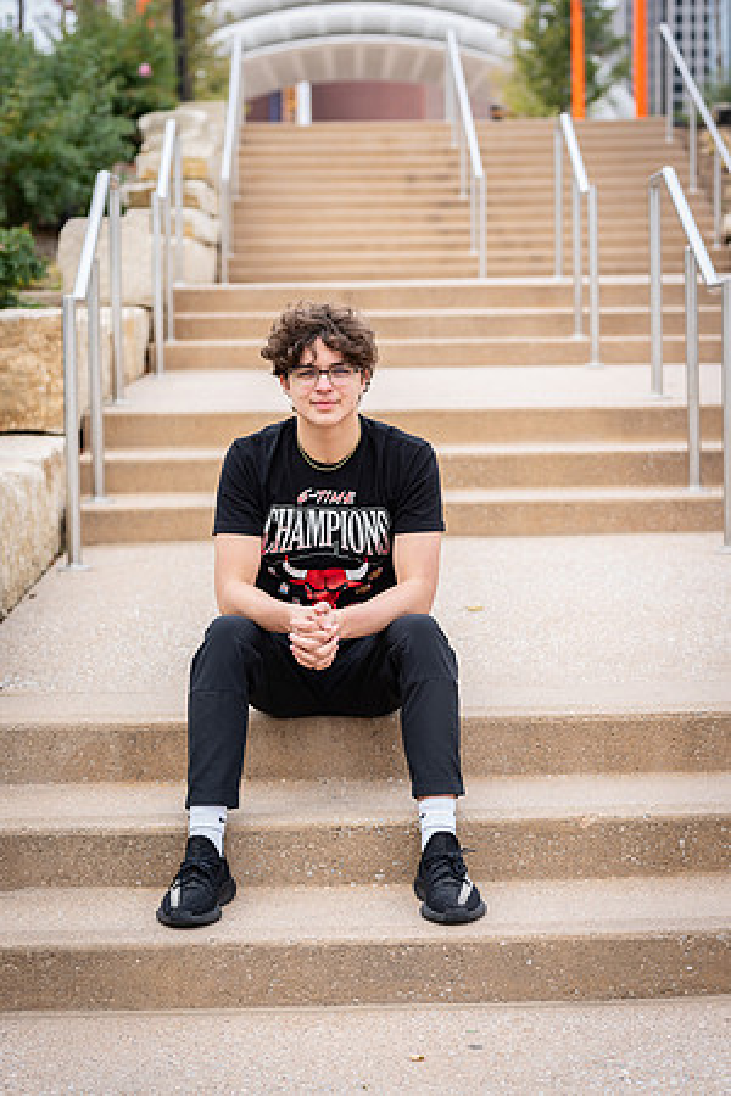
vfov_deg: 23.9
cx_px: 366
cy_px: 548
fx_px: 2589
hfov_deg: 16.1
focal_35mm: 85
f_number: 3.5
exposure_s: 1/125
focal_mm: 85
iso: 50
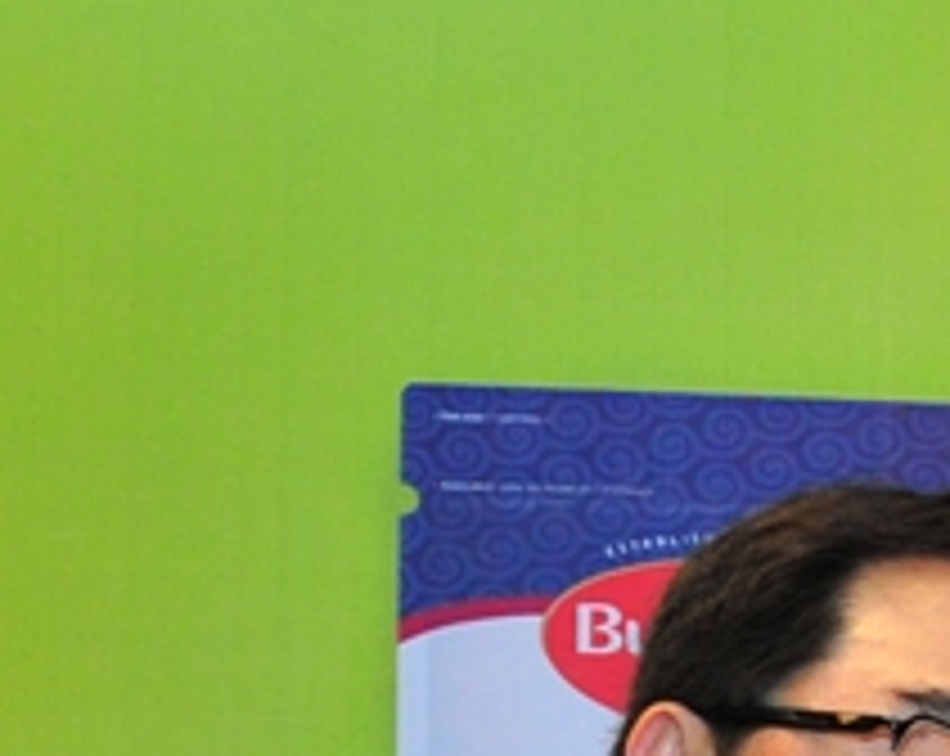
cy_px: 1526
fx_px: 3901
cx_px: 1414
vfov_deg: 10.2
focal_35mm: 139
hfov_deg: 13.1
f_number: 3.5
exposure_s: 1/80
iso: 640
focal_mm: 18
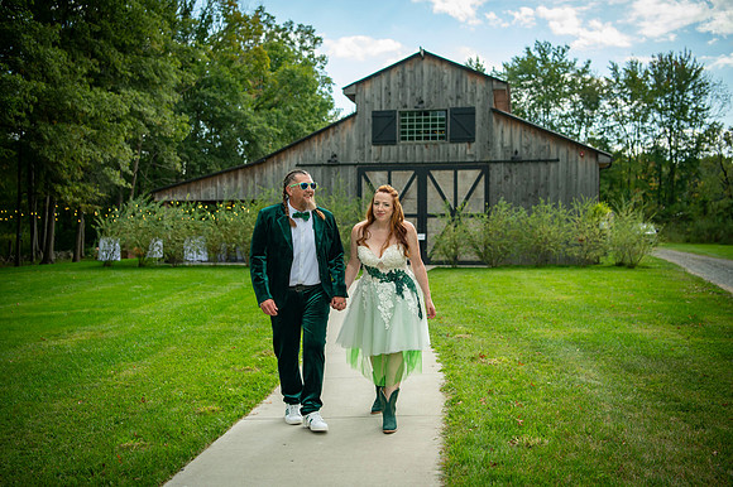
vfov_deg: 34.6
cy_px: 244
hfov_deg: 50.1
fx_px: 783
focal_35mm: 38
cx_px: 366
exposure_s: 1/2500
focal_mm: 36
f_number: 2.8
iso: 400
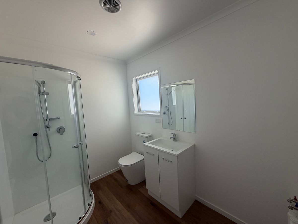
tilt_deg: -3.3
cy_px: 112
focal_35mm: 14
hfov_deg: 102.1
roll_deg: +3.0
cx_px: 149
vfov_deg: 85.7
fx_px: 121
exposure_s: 1/121
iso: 80
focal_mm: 2.22
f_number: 2.2
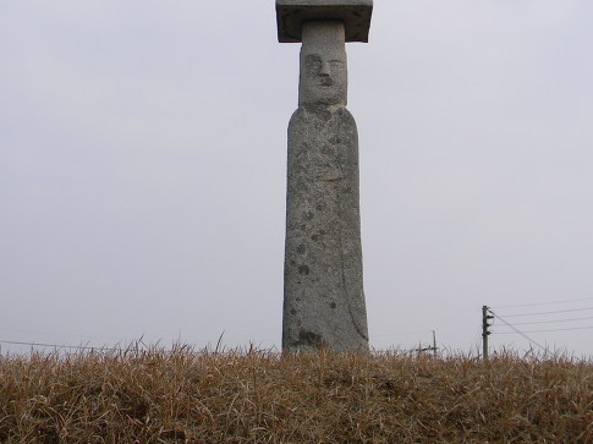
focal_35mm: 52
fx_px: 890
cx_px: 323
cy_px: 134
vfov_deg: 27.8
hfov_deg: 36.8
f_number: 3.7
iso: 80
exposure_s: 1/680
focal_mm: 6.4
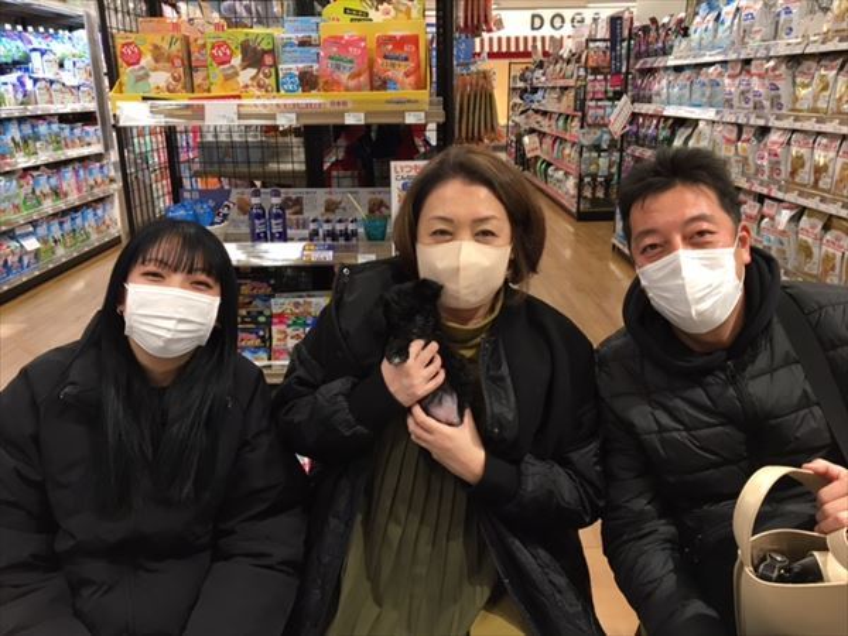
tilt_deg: -17.7
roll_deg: -0.5
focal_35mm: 29
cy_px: 318
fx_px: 710
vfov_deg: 48.2
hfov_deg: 61.7
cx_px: 424
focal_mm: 4.15
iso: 64
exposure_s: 1/30
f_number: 2.2
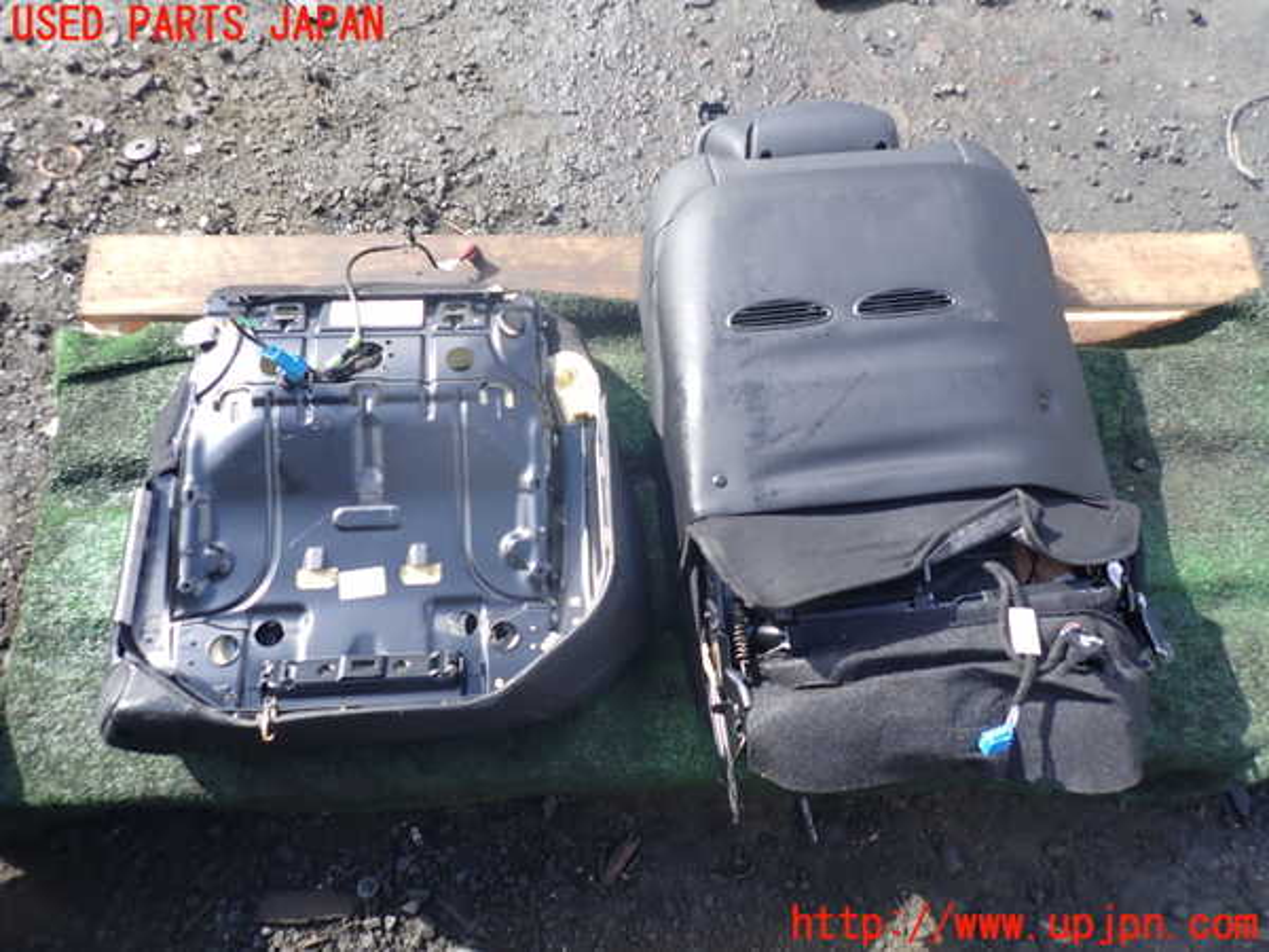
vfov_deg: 54.9
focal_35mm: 25
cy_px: 476
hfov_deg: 69.4
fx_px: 916
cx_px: 634
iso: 100
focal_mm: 4.5
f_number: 2.8
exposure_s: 1/250
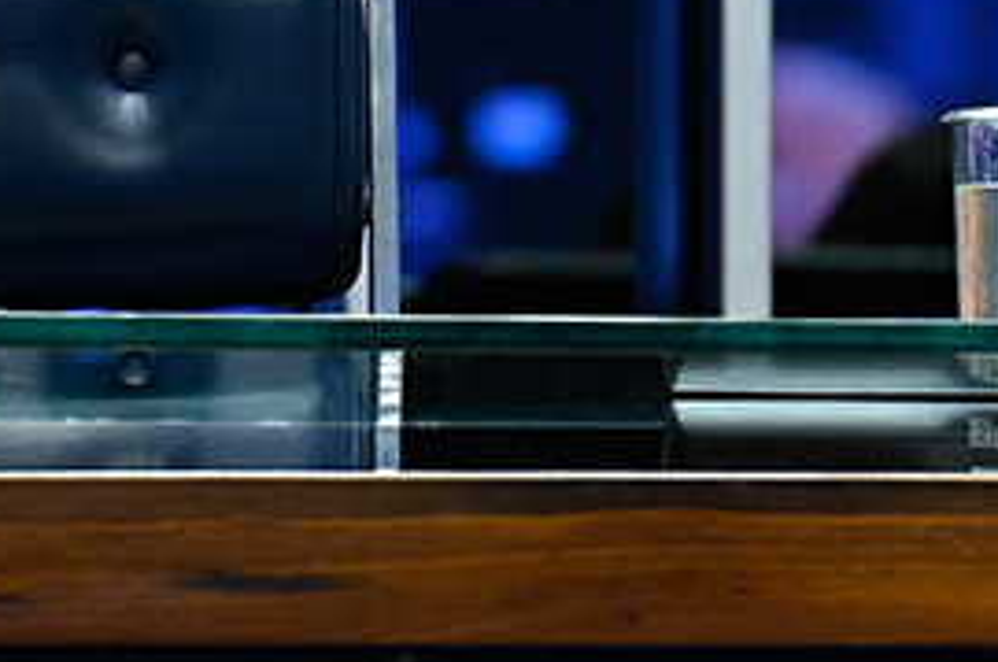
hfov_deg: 2.2
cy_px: 470
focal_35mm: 957
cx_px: 1479
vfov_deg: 1.4
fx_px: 26483
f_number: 2.8
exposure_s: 1/160
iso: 2500
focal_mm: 200
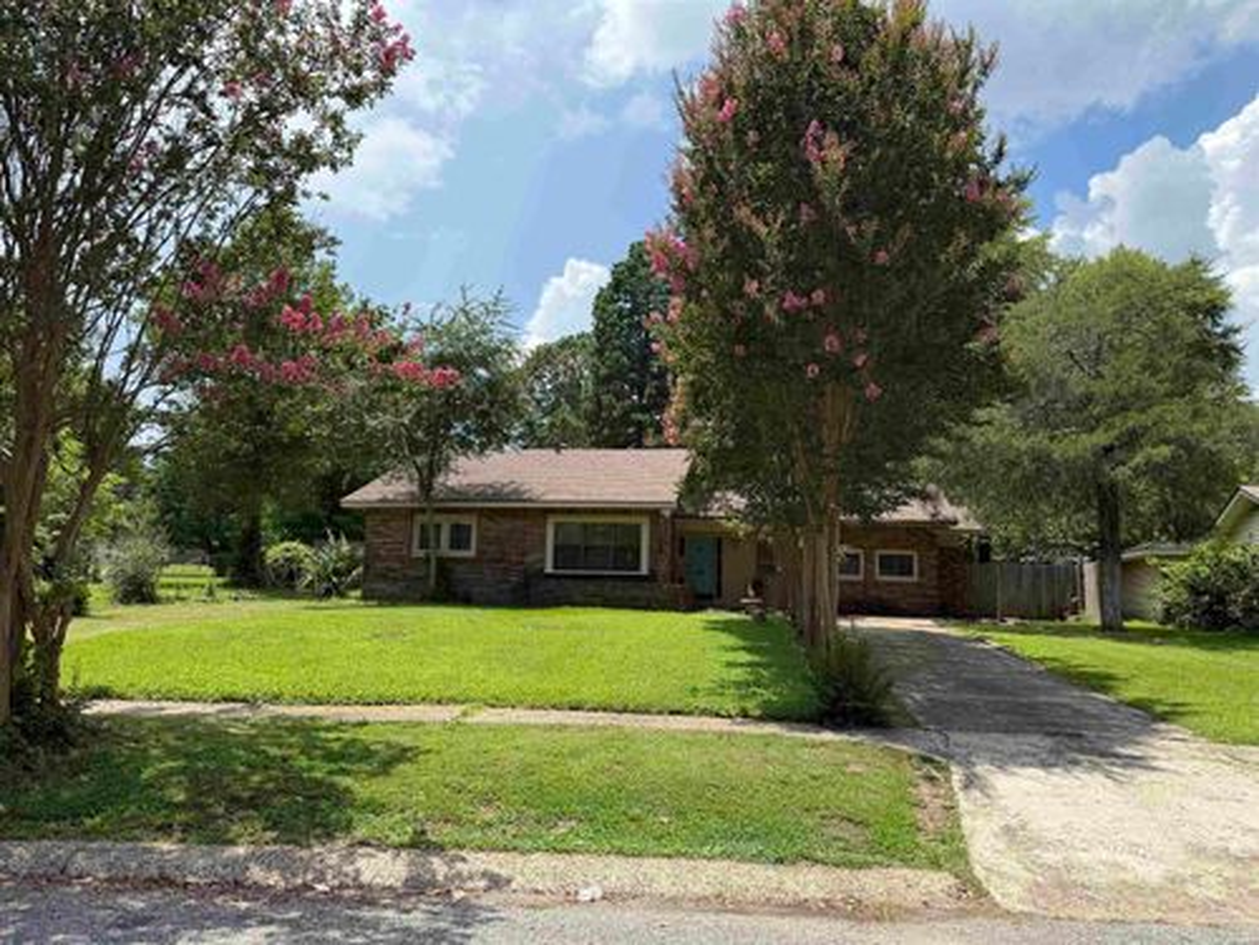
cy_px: 472
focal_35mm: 24
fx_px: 873
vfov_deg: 56.8
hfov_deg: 71.6
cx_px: 630
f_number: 1.78
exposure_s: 1/3759
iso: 80
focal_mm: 6.76
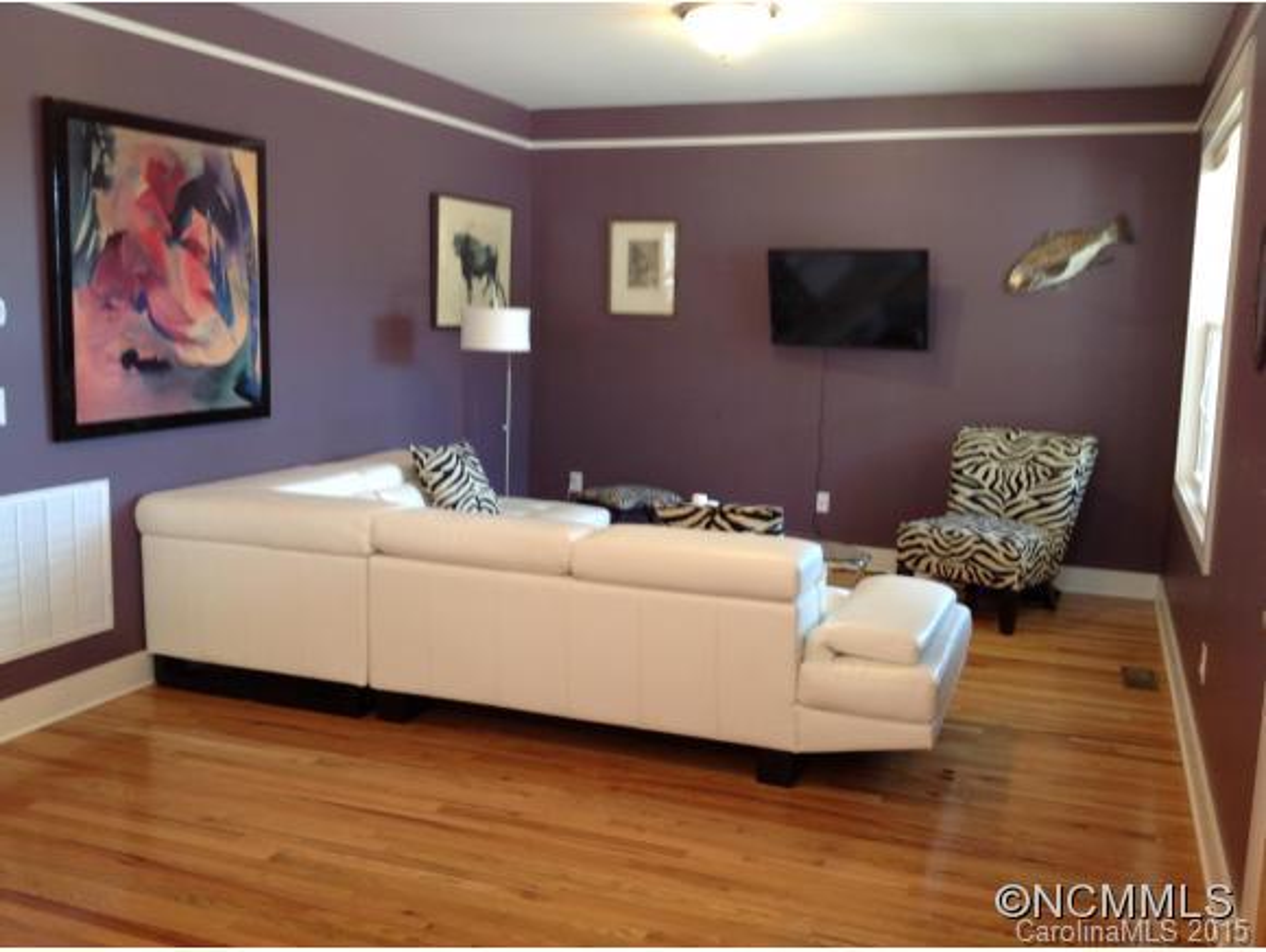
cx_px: 633
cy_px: 476
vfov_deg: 40.8
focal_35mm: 35
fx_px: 1281
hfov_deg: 52.6
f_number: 2.4
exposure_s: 1/15
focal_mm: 4.28
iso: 80
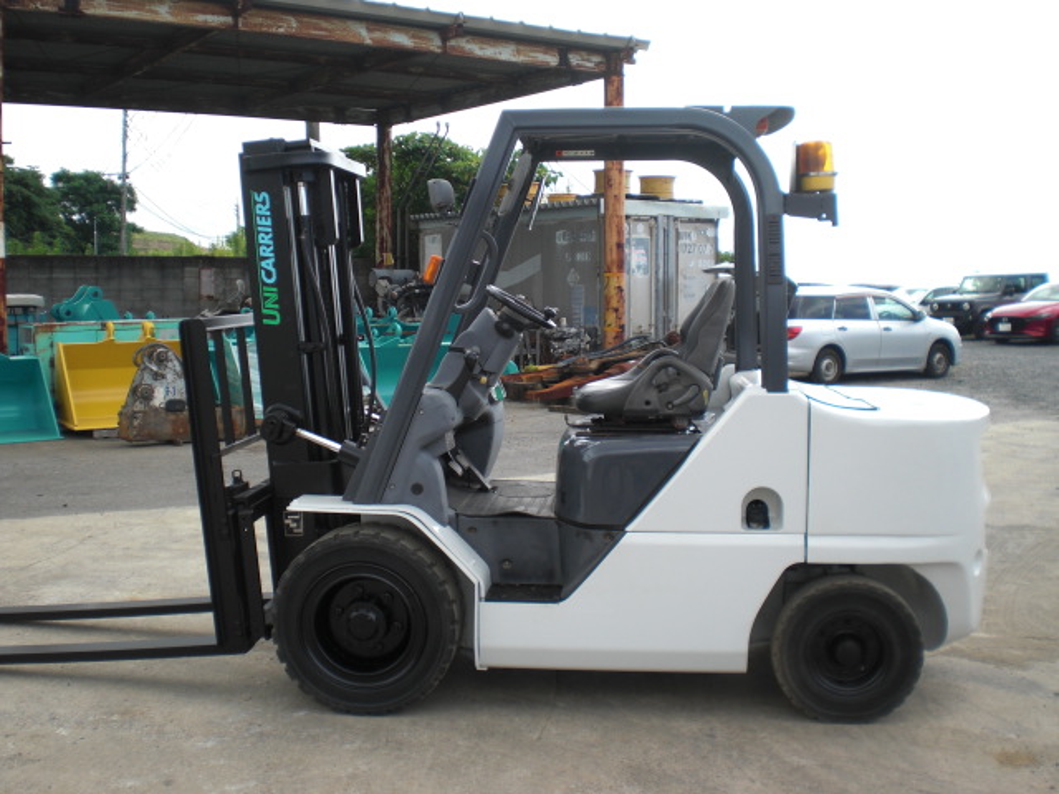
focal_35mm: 38
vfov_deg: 37.7
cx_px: 530
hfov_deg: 49.0
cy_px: 397
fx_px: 1163
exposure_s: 1/320
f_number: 3.1
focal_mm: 6.3
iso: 64
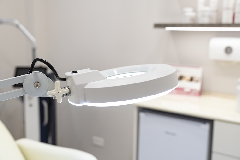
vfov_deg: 31.2
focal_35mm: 43
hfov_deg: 45.4
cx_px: 120
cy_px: 80
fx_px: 287
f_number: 4
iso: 100
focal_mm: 43
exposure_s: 1/100
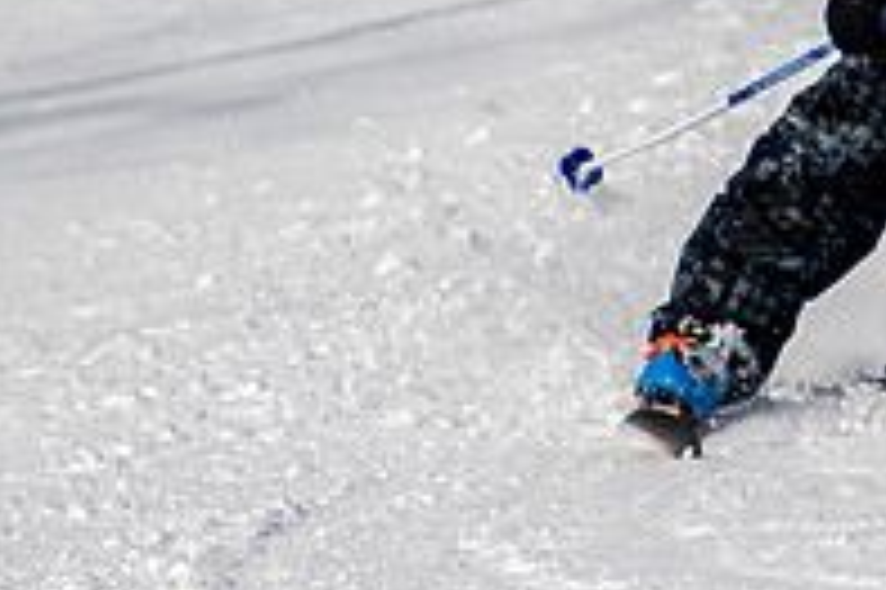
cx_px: 896
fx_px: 50360
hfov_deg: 1.0
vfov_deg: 0.7
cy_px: 96
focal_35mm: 2048
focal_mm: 300
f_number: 2.8
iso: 100
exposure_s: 1/8000
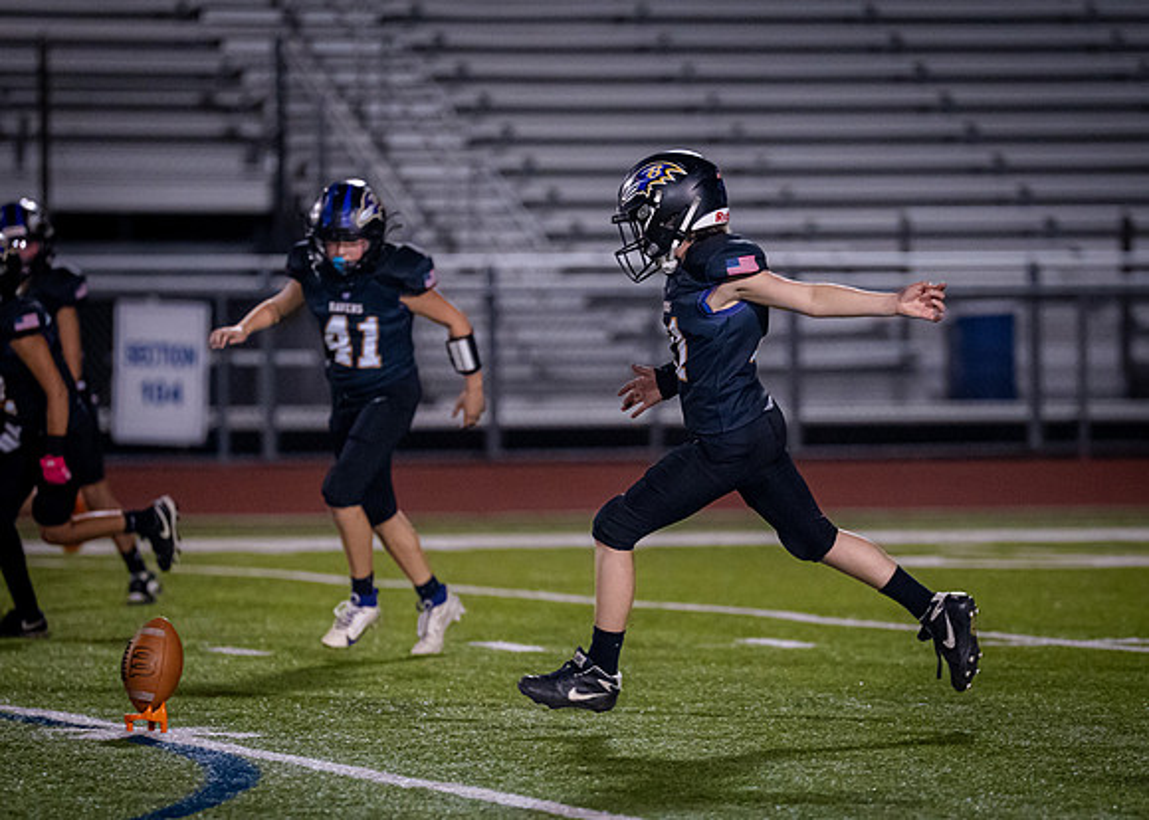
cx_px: 675
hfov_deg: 6.2
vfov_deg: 4.4
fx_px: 10588
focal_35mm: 325
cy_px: 490
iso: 2500
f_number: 2.8
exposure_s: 1/1000
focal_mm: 200
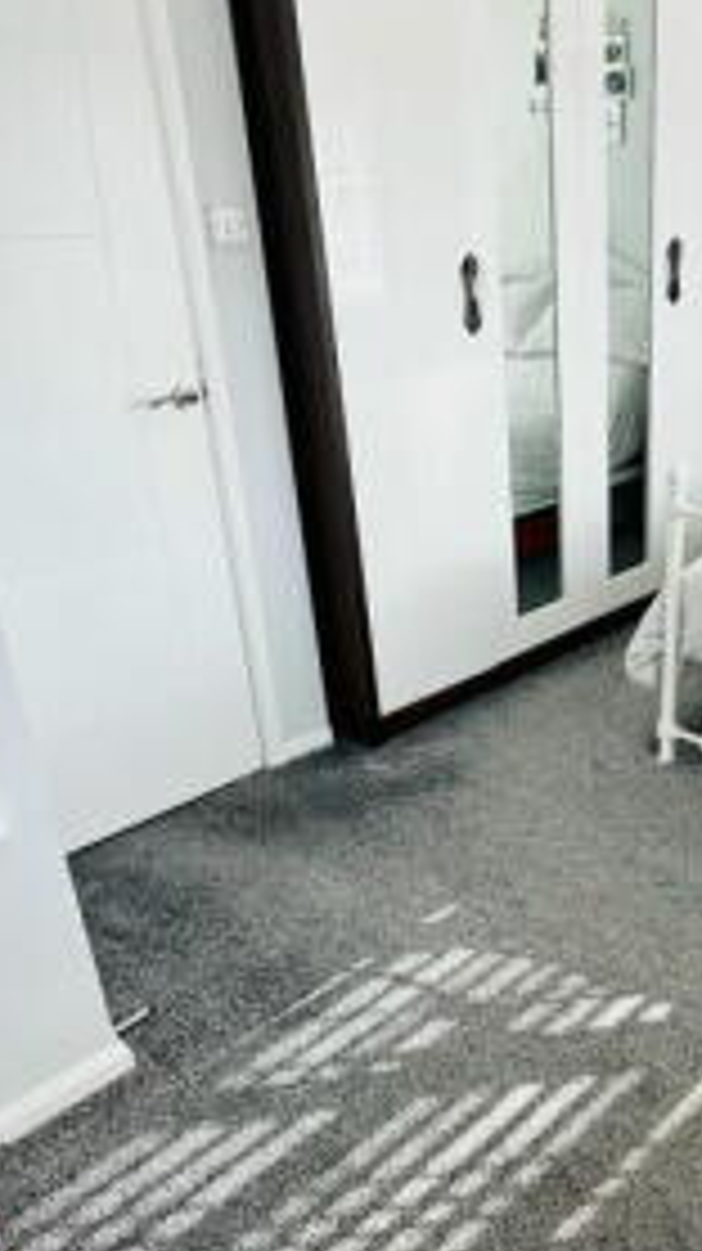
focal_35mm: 32
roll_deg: +0.2
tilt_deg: -25.5
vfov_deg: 60.8
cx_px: 614
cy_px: 713
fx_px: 1061
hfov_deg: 34.8
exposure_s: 1/136
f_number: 2.2
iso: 40
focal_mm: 2.22
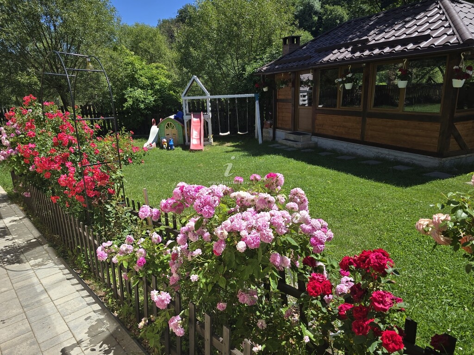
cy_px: 178
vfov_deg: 58.9
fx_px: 315
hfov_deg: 73.9
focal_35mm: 23
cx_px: 237
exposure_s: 1/641
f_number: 1.7
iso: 12
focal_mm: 6.3
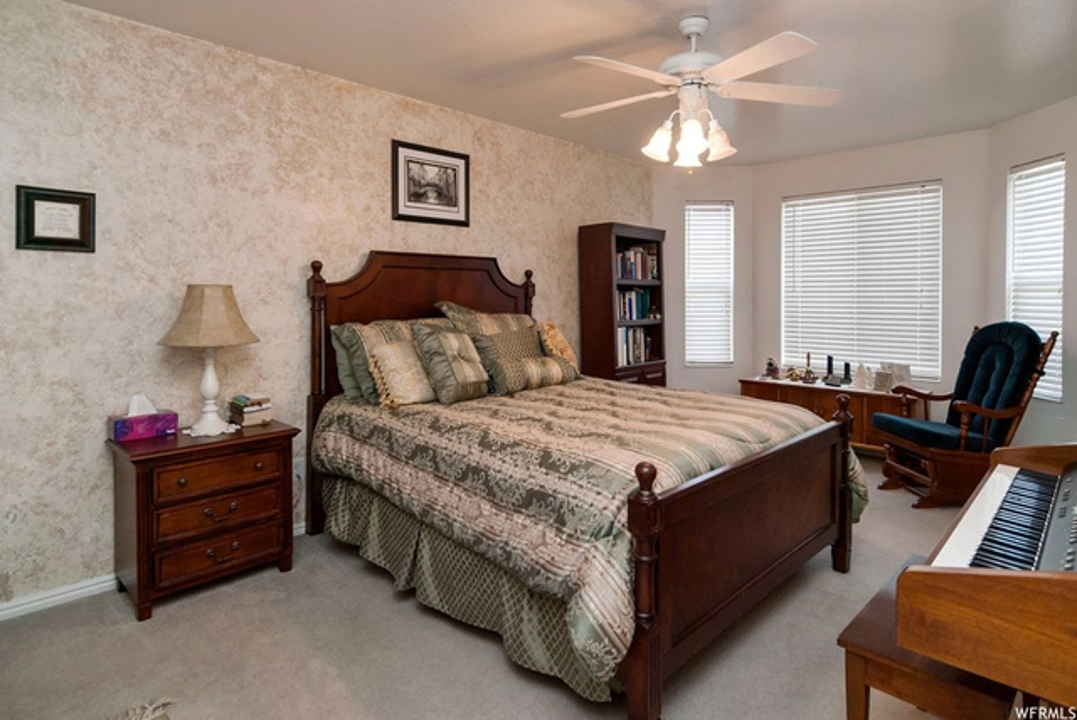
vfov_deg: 67.5
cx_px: 538
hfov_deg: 89.9
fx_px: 539
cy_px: 360
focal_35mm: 18
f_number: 5
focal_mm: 12
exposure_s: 1/60
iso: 200
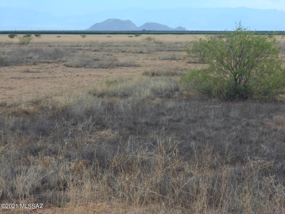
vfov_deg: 11.4
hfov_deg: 15.2
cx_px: 142
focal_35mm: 130
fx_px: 1070
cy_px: 107
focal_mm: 23
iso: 80
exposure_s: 1/250
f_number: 6.5
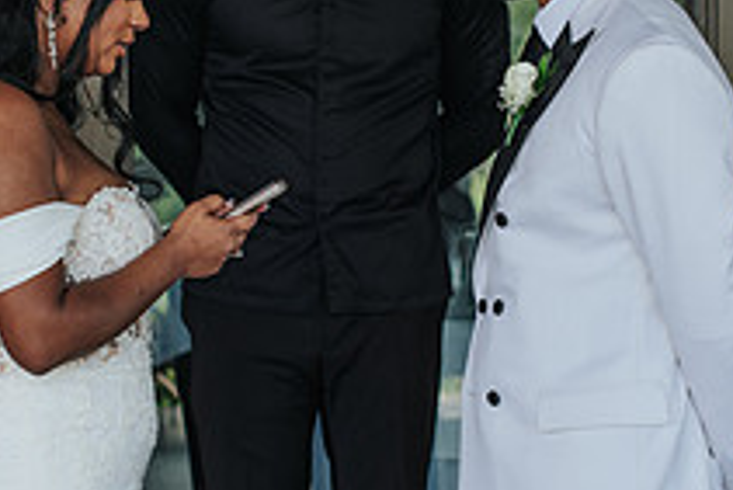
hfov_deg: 13.9
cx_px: 359
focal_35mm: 148
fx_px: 3015
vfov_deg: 9.3
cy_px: 142
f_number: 3.2
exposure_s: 1/200
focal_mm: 50
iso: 110
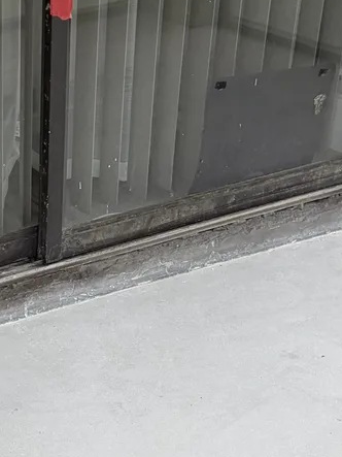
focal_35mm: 94
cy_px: 552
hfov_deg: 14.9
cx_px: -124
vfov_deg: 19.6
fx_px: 1239
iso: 32
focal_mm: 5.96
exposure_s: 1/122
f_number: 1.6
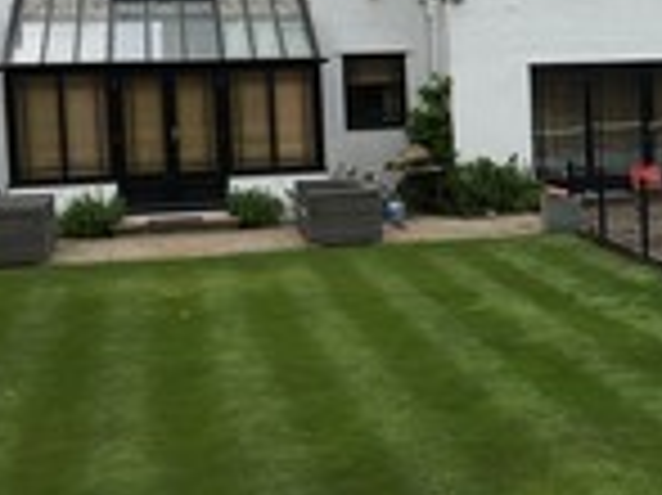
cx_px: 707
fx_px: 1510
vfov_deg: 18.6
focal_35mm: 79
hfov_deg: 23.4
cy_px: 171
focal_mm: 4.15
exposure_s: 1/422
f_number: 2.2
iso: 25
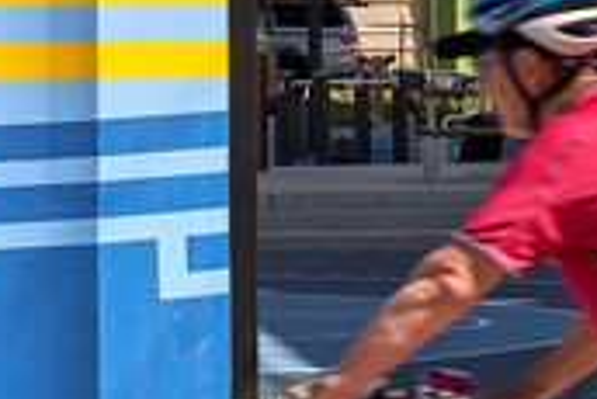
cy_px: -298
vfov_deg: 3.5
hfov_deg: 5.2
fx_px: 6523
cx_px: 182
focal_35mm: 393
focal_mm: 50
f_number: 11
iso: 100
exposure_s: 1/200
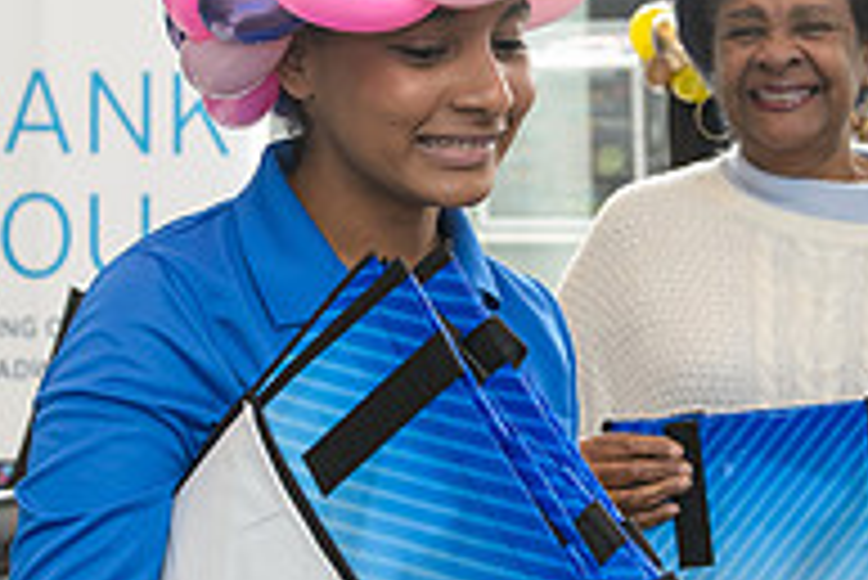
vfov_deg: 12.0
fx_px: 2751
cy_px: 189
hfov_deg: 17.9
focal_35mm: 114
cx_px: 468
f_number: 3.5
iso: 1250
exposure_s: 1/160
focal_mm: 38
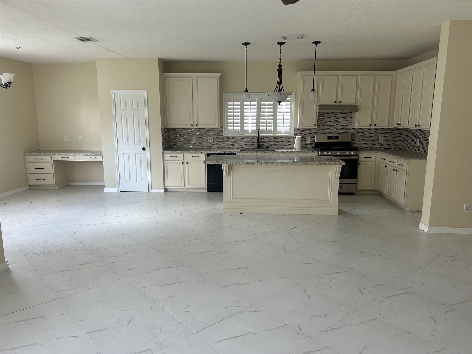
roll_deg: -0.3
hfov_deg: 67.3
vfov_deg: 53.1
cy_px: 177
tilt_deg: -9.1
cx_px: 236
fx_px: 355
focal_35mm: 26
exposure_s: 1/121
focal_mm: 5.7
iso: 80
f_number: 1.5
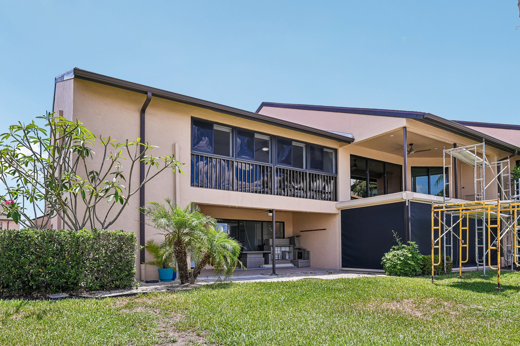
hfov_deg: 81.2
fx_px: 303
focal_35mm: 21
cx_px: 260
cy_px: 173
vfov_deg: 59.5
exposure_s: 1/80
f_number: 8
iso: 50
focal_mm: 14
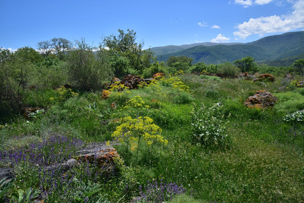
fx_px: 422
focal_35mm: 50
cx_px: 152
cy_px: 102
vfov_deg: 27.0
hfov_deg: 39.6
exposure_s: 1/125
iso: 160
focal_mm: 50
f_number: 14
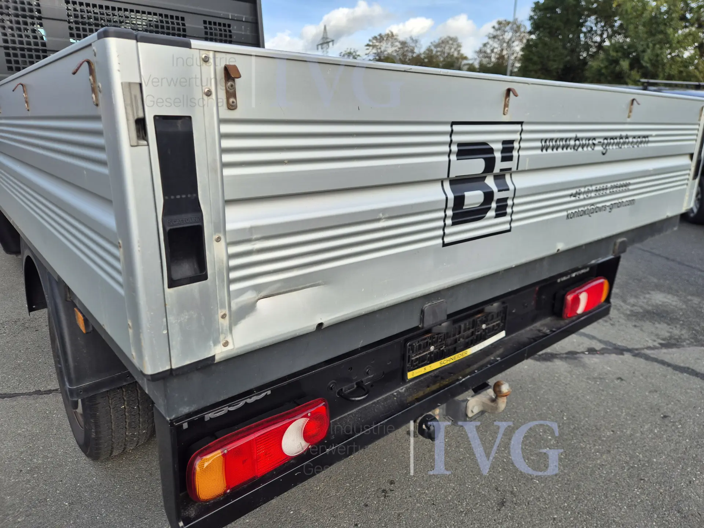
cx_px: 352
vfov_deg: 58.9
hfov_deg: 73.9
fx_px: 468
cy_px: 264
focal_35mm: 23
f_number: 1.8
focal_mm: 5.4
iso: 25
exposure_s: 1/730
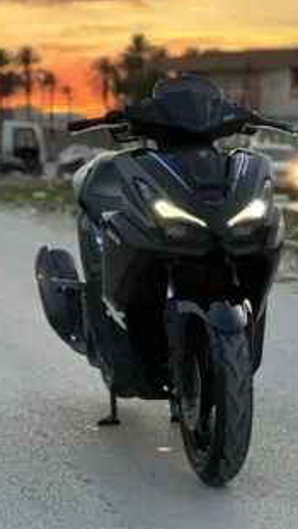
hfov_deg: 11.2
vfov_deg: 19.8
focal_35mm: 108
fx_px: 1517
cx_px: 179
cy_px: 242
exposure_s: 1/121
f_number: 2.8
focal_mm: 9
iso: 250
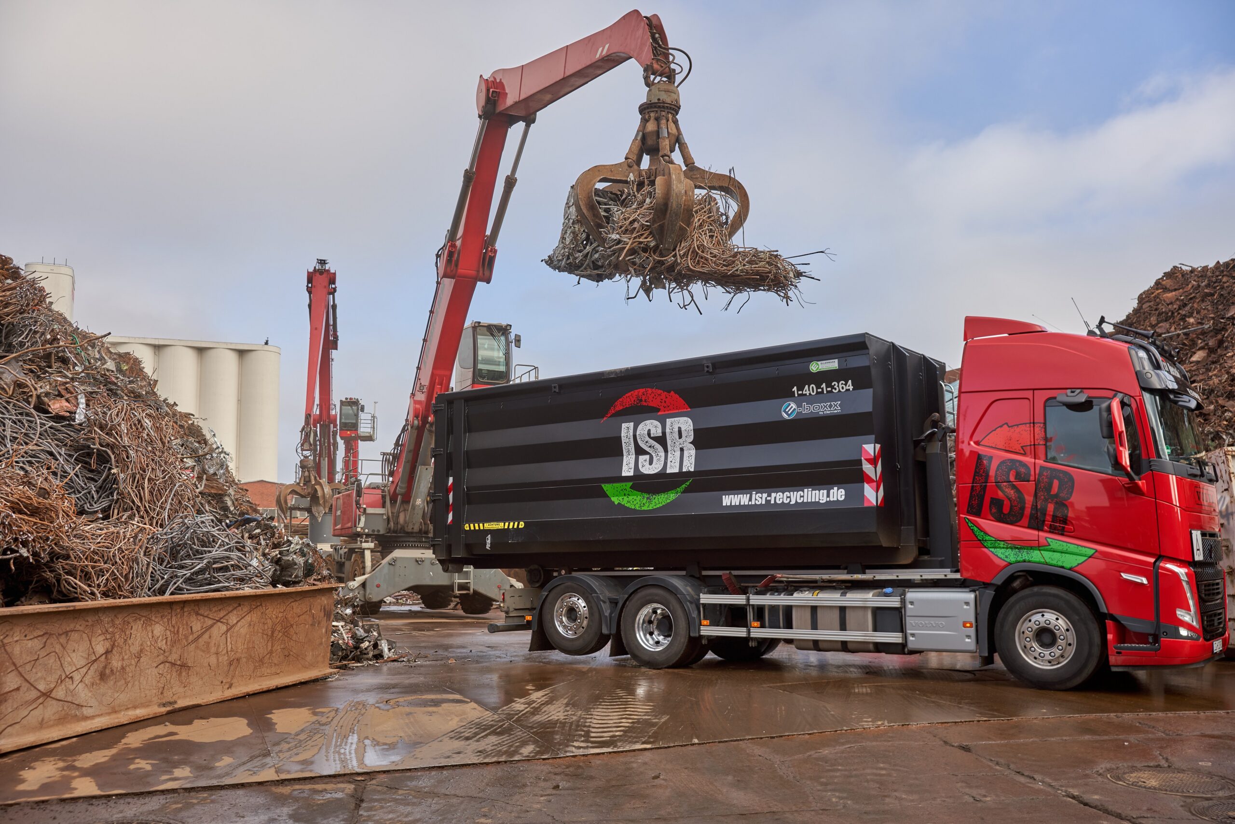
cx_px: 618
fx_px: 1029
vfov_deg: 43.6
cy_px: 412
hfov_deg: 61.9
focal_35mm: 30
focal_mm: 30
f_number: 4
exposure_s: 1/400
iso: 100
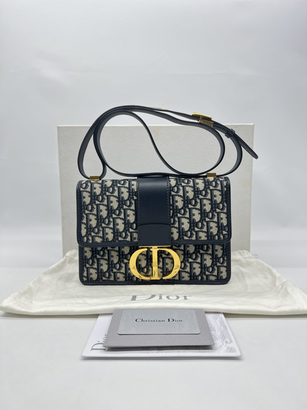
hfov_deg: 53.1
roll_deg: +0.0
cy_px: 205
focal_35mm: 26
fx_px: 307
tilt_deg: -4.8
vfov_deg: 67.3
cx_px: 154
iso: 40
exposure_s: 1/100
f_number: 1.5
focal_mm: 5.7
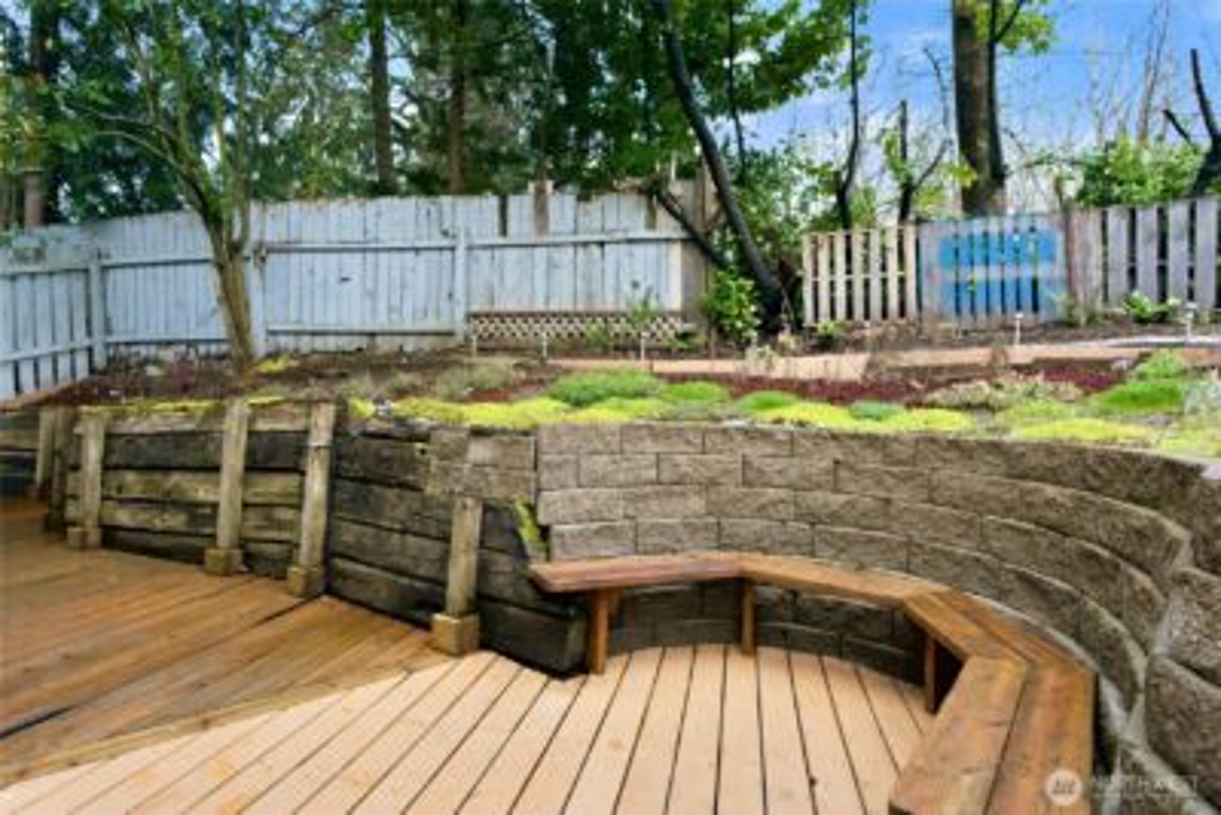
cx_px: 610
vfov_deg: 67.4
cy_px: 408
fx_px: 611
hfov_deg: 90.0
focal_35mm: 18
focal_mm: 18
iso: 400
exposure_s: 1/8
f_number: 9
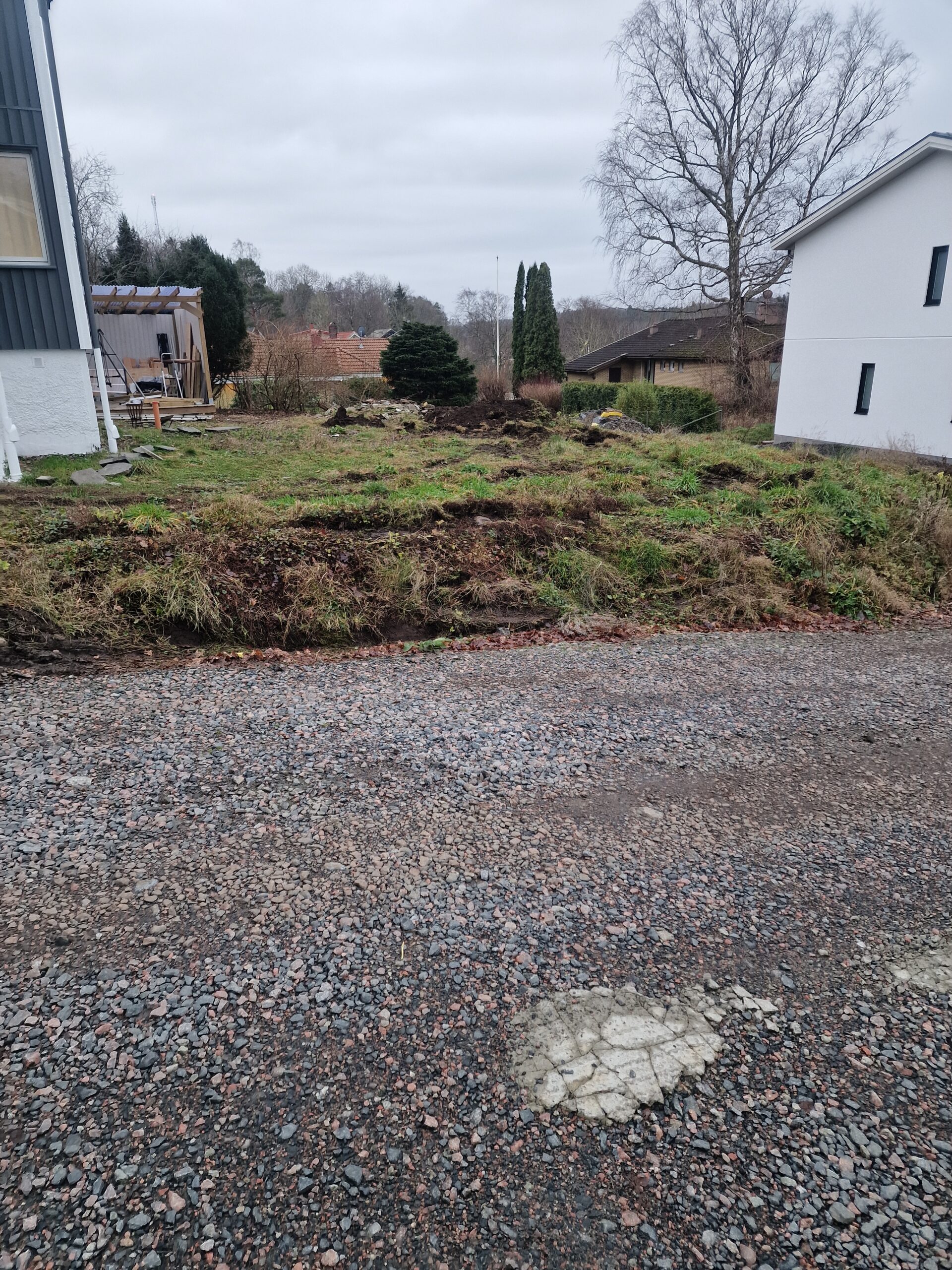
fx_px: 843
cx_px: 476
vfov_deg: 73.9
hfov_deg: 58.9
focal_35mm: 23
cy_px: 635
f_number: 1.8
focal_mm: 6.4
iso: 50
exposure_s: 1/100
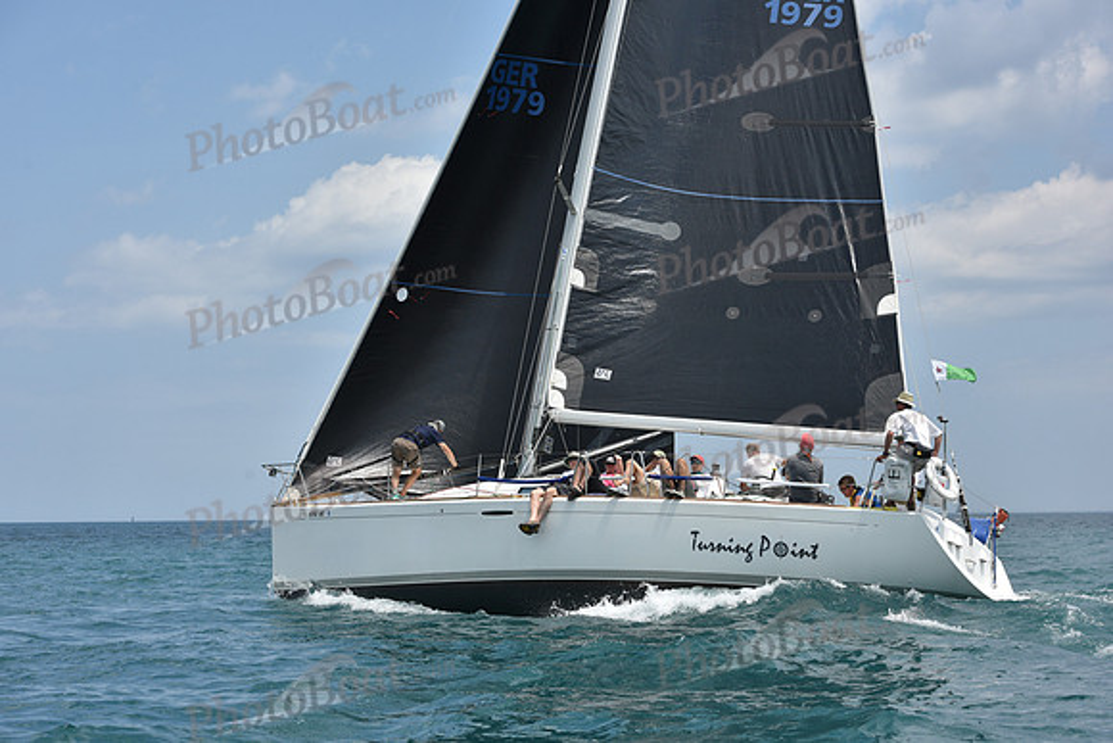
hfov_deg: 26.0
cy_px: 372
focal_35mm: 78
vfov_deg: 17.5
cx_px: 556
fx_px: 2412
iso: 250
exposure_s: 1/1250
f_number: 8
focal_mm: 78
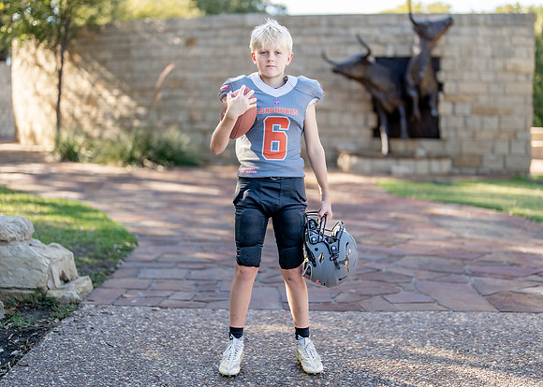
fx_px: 882
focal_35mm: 57
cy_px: 182
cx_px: 299
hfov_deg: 34.2
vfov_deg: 24.8
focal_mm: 50
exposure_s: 1/1000
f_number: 1.2
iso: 100
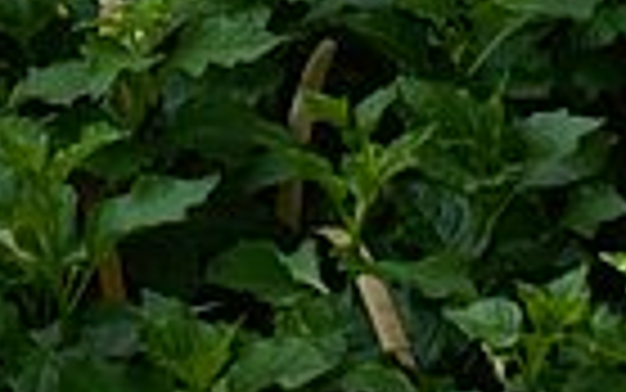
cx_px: -281
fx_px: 5376
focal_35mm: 315
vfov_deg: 4.0
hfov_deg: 6.6
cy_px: -865
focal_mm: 28
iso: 200
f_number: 7.1
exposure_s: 1/200
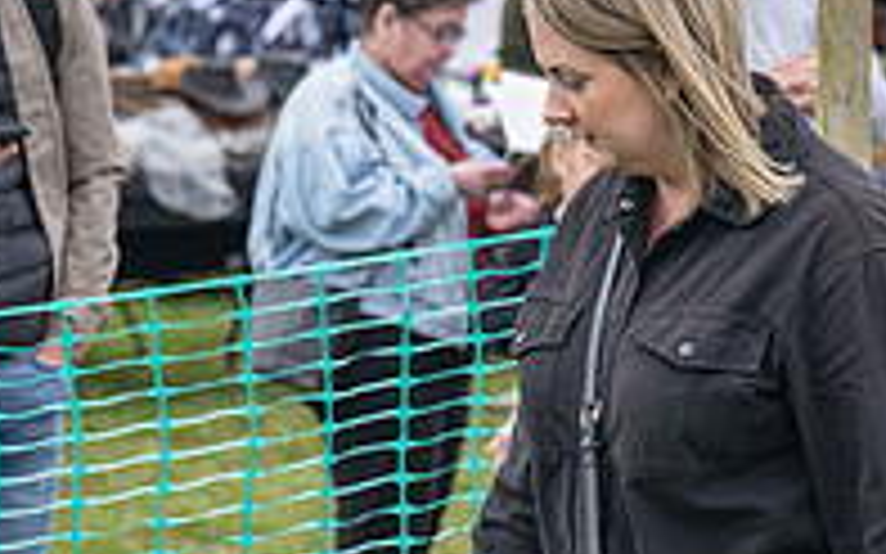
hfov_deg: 8.6
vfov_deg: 5.3
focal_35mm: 245
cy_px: 842
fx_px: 5914
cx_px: 582
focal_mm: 70
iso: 400
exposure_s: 1/1250
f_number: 4
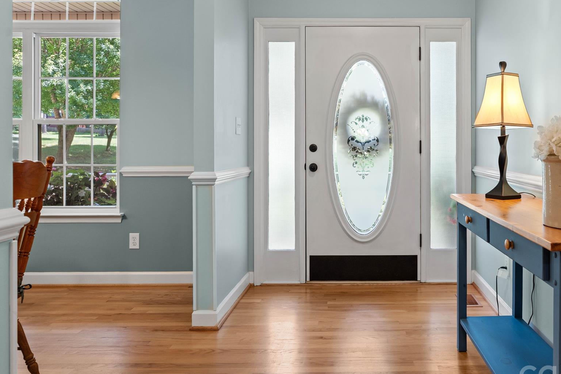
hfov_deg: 57.7
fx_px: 499
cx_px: 365
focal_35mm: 32
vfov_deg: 41.0
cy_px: 154
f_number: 7.1
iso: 100
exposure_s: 1/1.67
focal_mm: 24
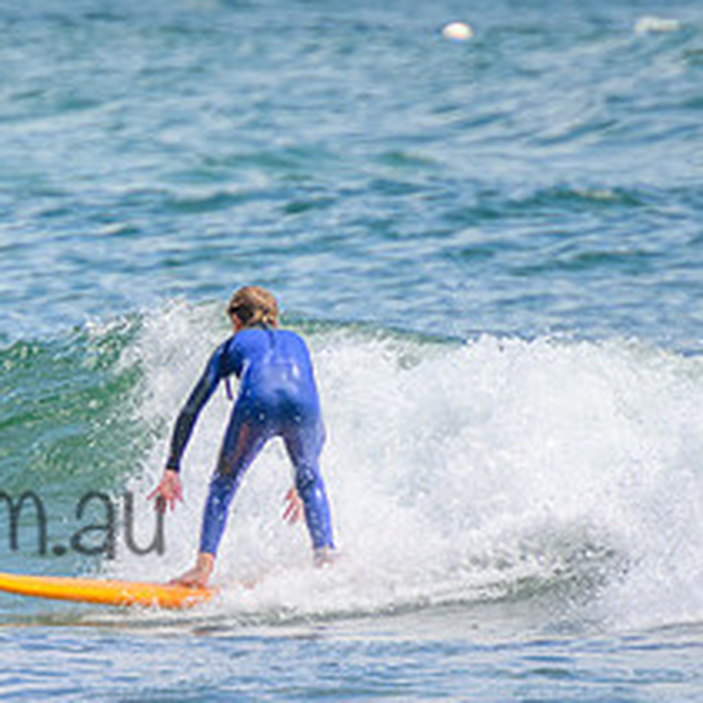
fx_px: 29571
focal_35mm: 1287
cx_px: -103
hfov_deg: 1.4
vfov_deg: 1.4
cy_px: 442
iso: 250
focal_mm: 400
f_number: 5.6
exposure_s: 1/2000
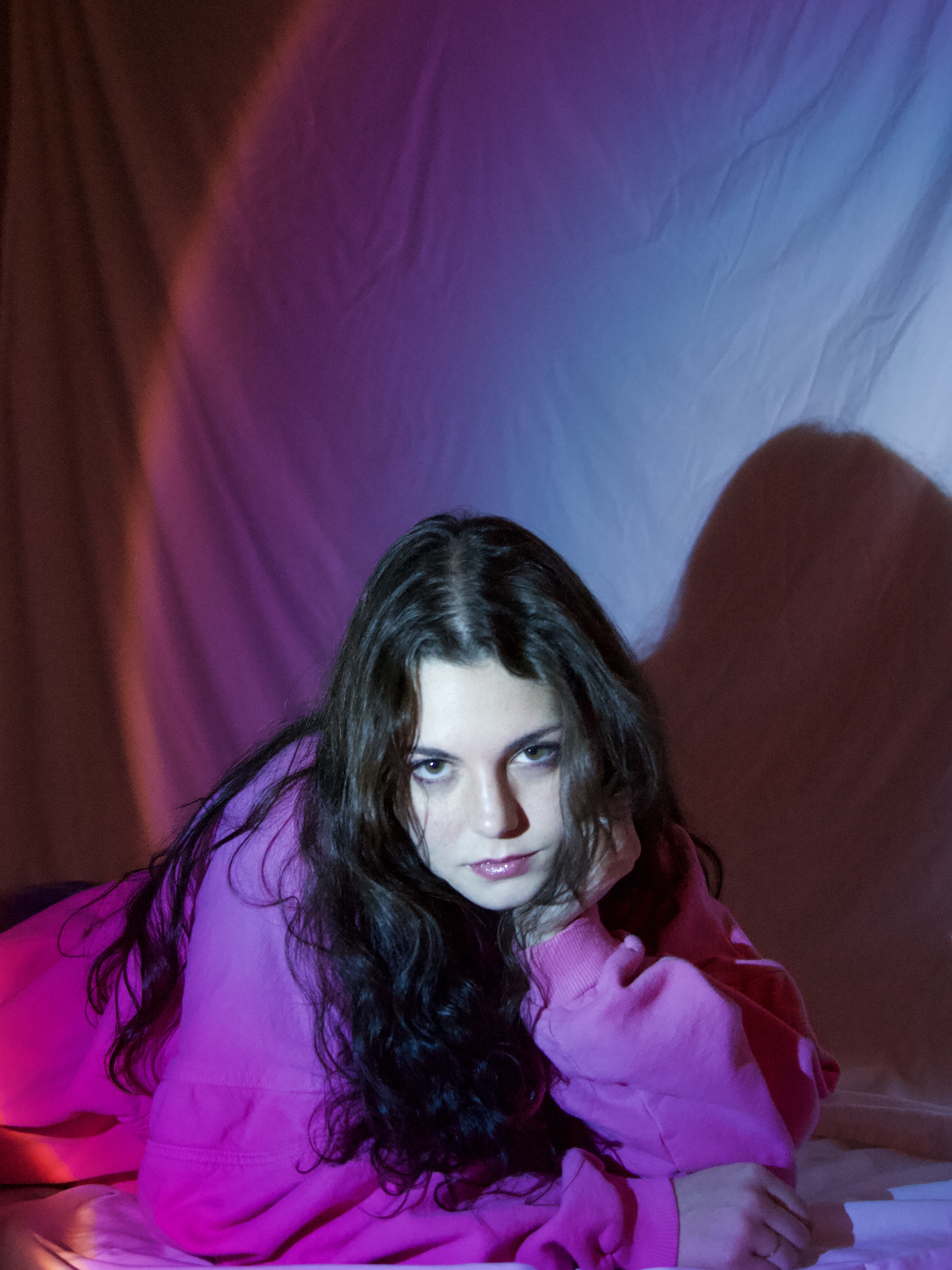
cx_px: 472
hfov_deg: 29.7
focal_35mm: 49
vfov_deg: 38.9
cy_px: 665
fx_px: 1797
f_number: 4
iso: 6400
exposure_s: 1/160
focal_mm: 38
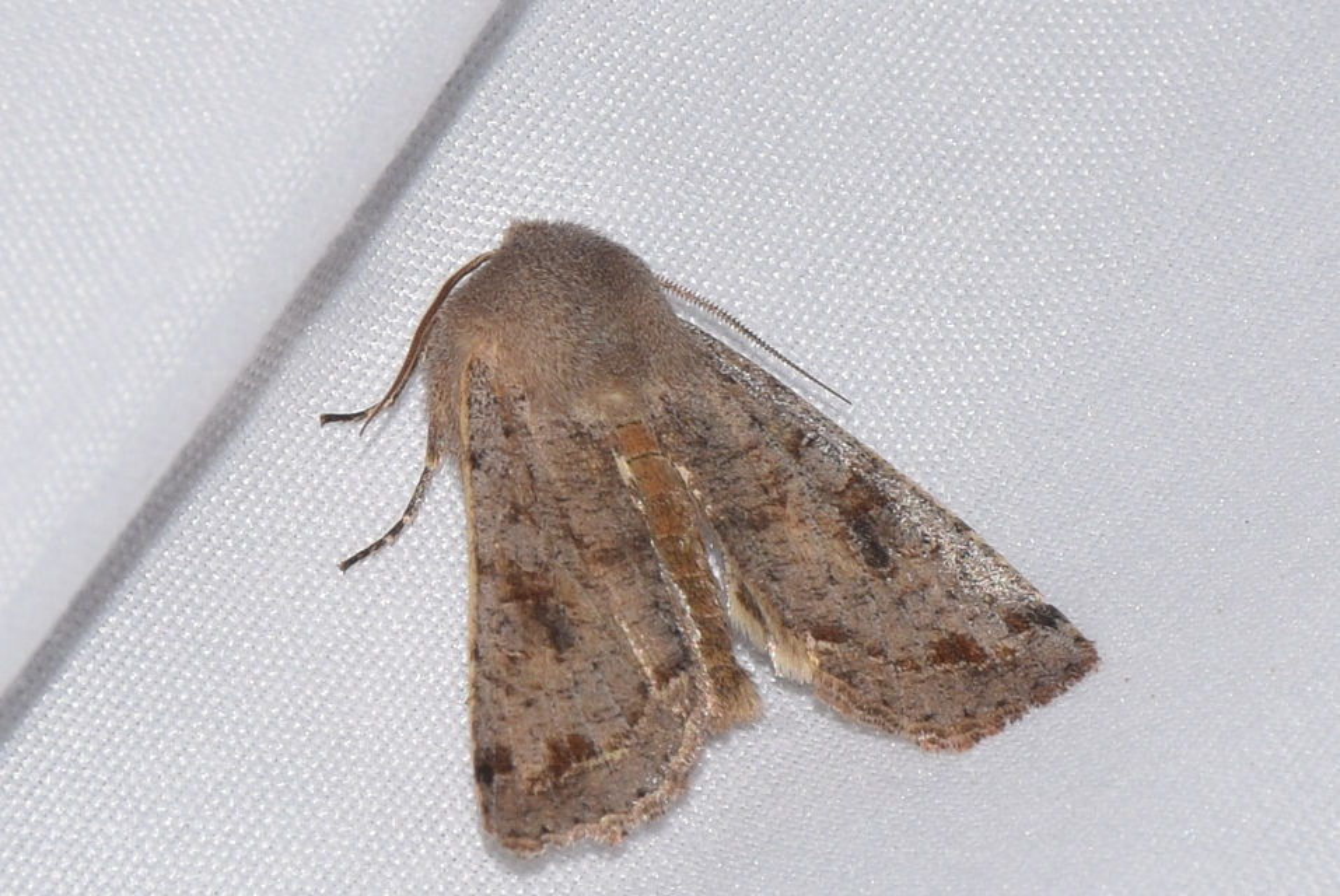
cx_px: 670
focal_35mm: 210
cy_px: 448
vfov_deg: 6.6
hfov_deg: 9.8
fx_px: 7824
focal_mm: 140
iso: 100
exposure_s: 1/160
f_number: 13
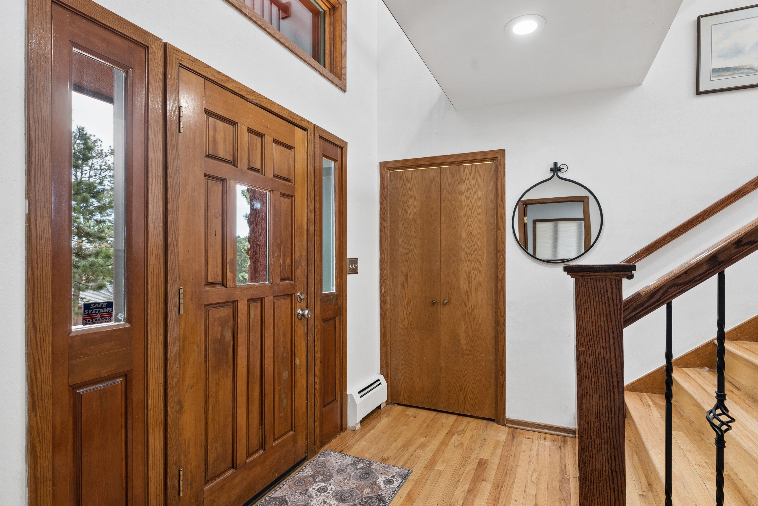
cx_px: 379
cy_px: 253
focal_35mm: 19
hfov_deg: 86.9
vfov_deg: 64.6
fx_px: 400
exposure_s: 1/30
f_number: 9
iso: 640
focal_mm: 19
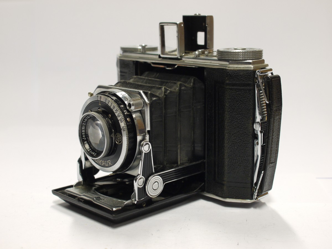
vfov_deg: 24.4
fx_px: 575
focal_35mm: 60
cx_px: 166
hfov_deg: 32.2
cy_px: 124
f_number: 5.6
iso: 400
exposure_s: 1/20
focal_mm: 30
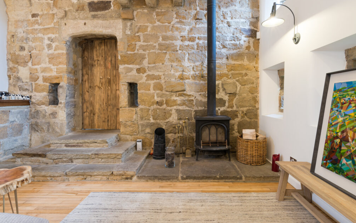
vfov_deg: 62.2
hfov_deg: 88.0
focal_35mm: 19
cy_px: 102
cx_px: 178
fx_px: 184
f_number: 9
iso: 200
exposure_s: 1.3
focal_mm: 18
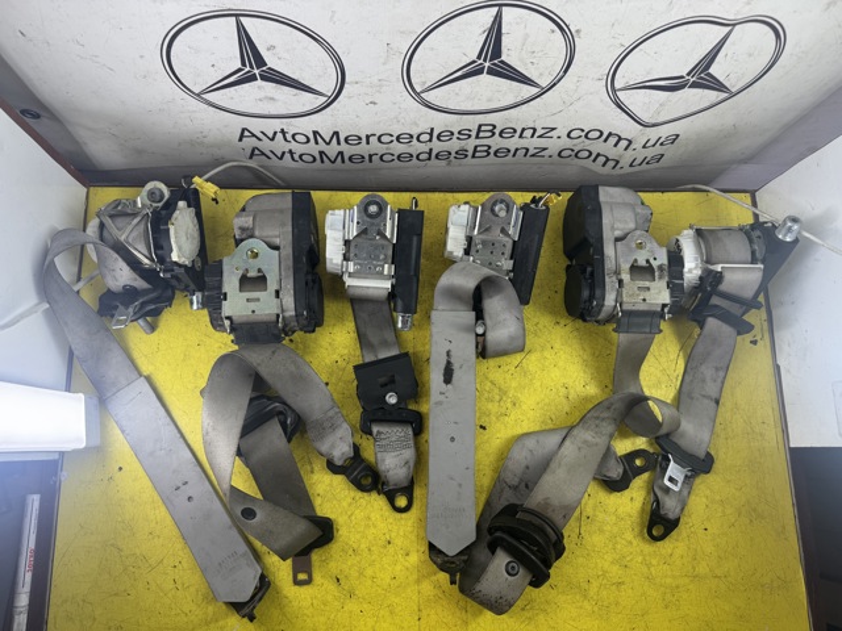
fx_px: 584
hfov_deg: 71.6
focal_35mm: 24
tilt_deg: -75.3
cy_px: 316
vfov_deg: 56.8
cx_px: 421
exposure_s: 1/402
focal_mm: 6.76
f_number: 1.78
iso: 80
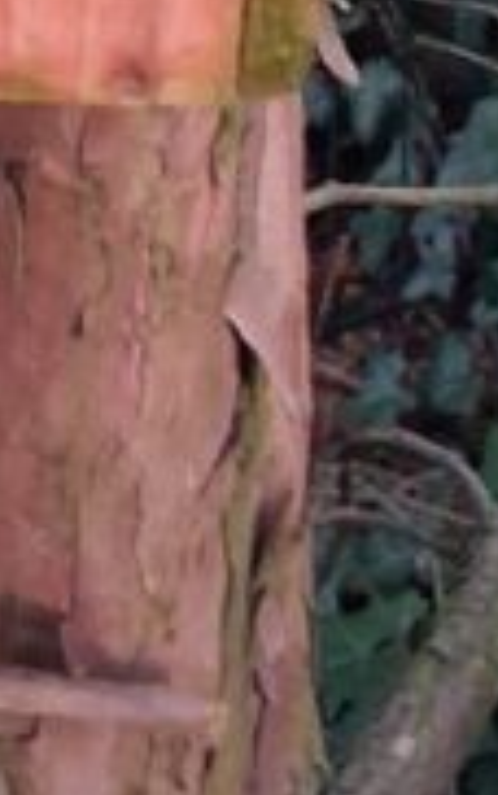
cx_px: 66
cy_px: -454
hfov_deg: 8.5
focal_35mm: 155
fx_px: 3361
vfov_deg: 12.7
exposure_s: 1/25
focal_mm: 3.98
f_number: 1.8
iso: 1000
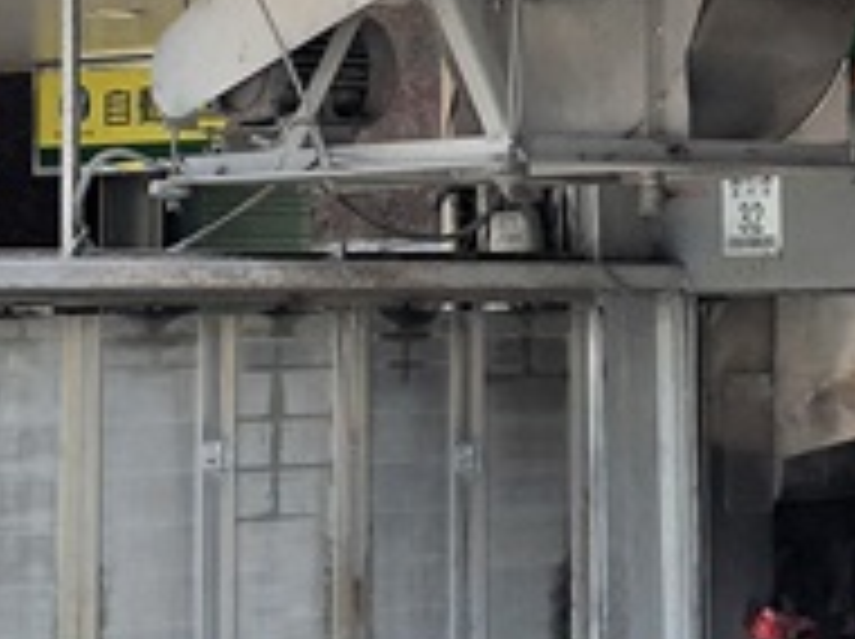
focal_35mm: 137
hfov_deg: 14.4
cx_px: 648
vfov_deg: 10.7
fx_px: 3380
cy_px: -58
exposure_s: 1/469
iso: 50
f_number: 1.7
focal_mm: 4.32
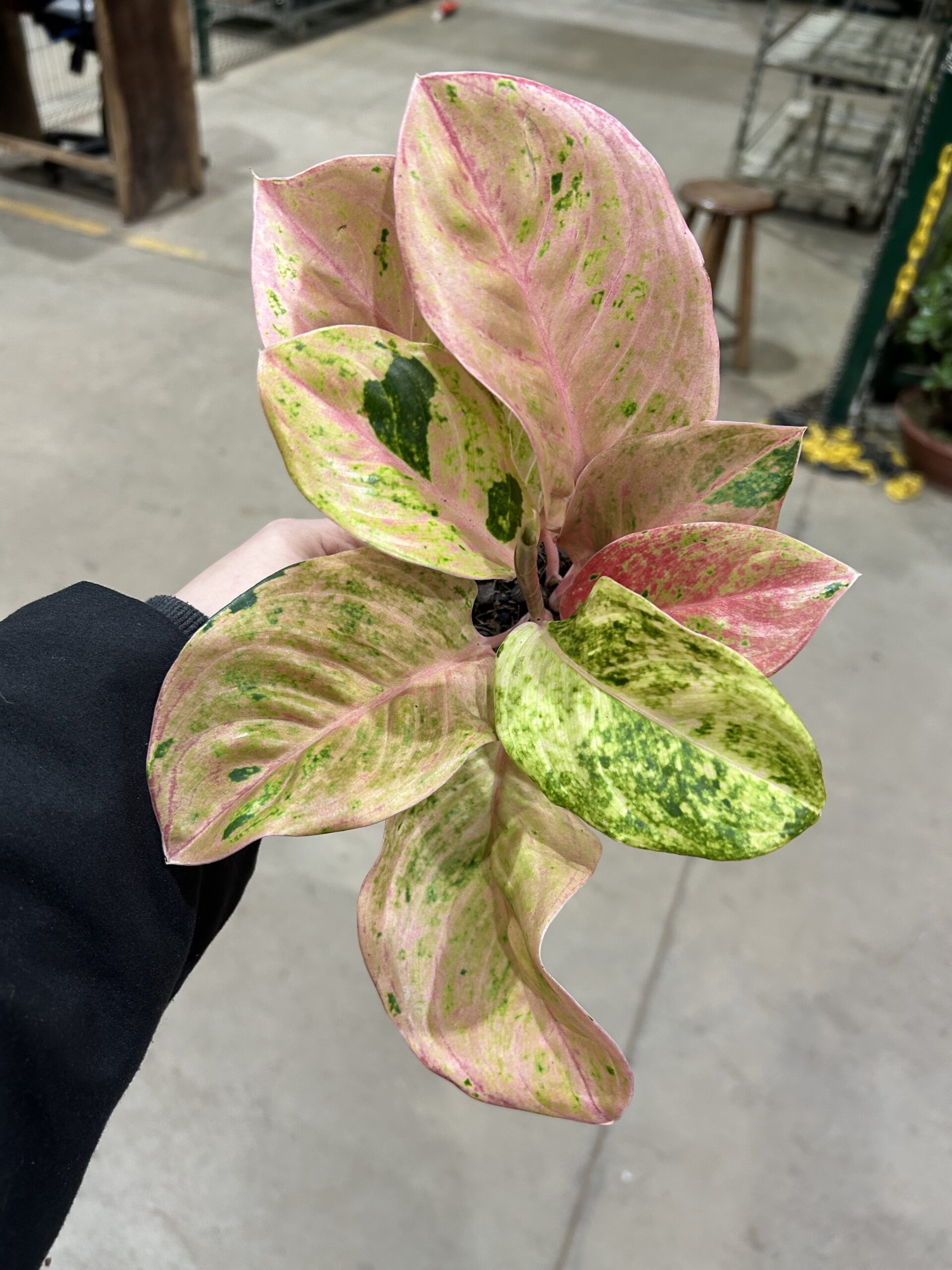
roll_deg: -5.8
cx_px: 476
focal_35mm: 26
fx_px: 953
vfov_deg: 67.3
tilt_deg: -41.8
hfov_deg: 53.1
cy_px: 635
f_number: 1.5
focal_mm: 5.7
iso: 125
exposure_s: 1/60
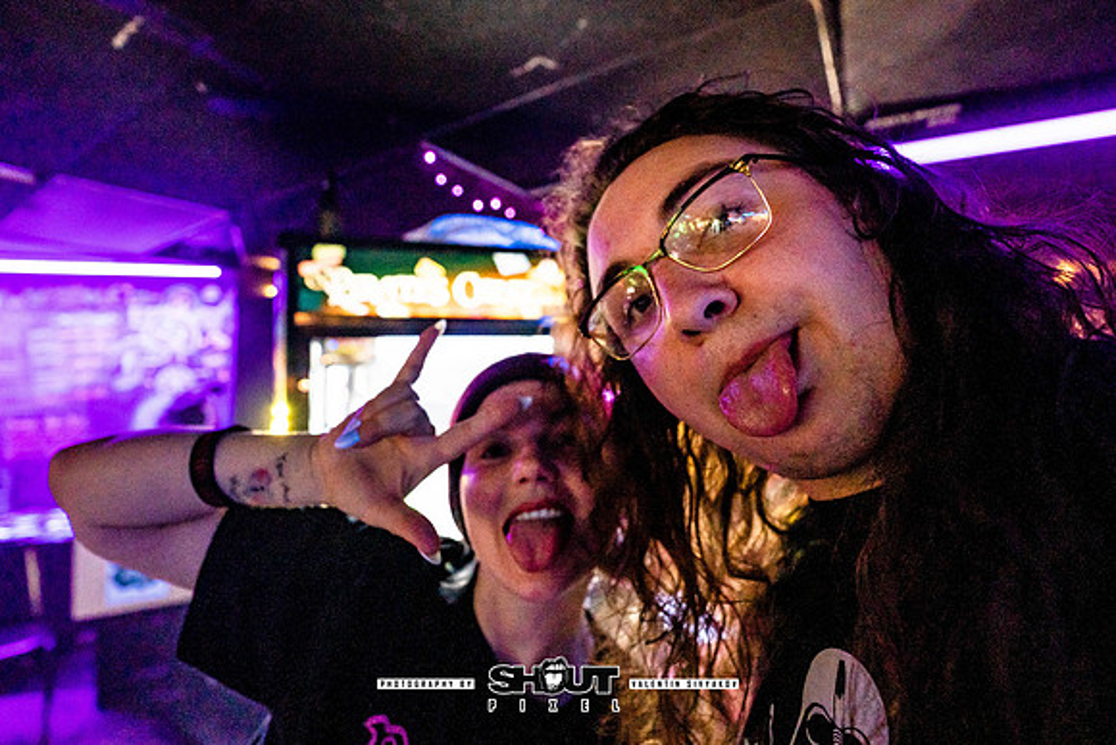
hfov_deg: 97.4
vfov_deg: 74.3
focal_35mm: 16
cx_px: 589
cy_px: 333
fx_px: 490
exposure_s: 1/100
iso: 3200
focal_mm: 14
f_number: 2.8
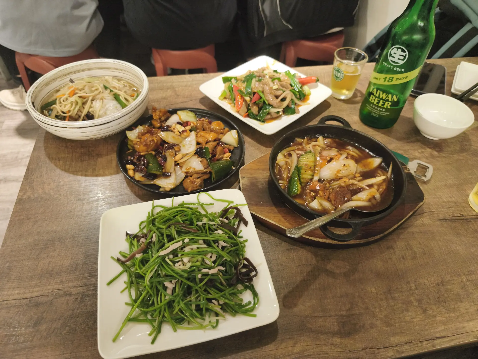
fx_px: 318
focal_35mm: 23
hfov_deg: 73.9
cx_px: 239
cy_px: 180
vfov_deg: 58.9
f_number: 1.65
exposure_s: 1/60
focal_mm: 6.18
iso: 1000
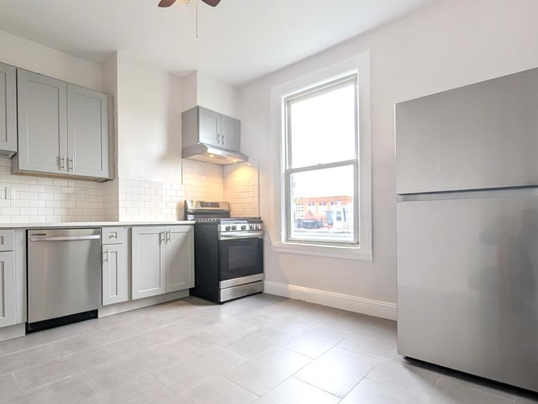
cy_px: 220
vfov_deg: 74.7
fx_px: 264
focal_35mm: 17
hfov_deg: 89.1
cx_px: 201
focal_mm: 2.02
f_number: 1.7
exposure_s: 1/191
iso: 52
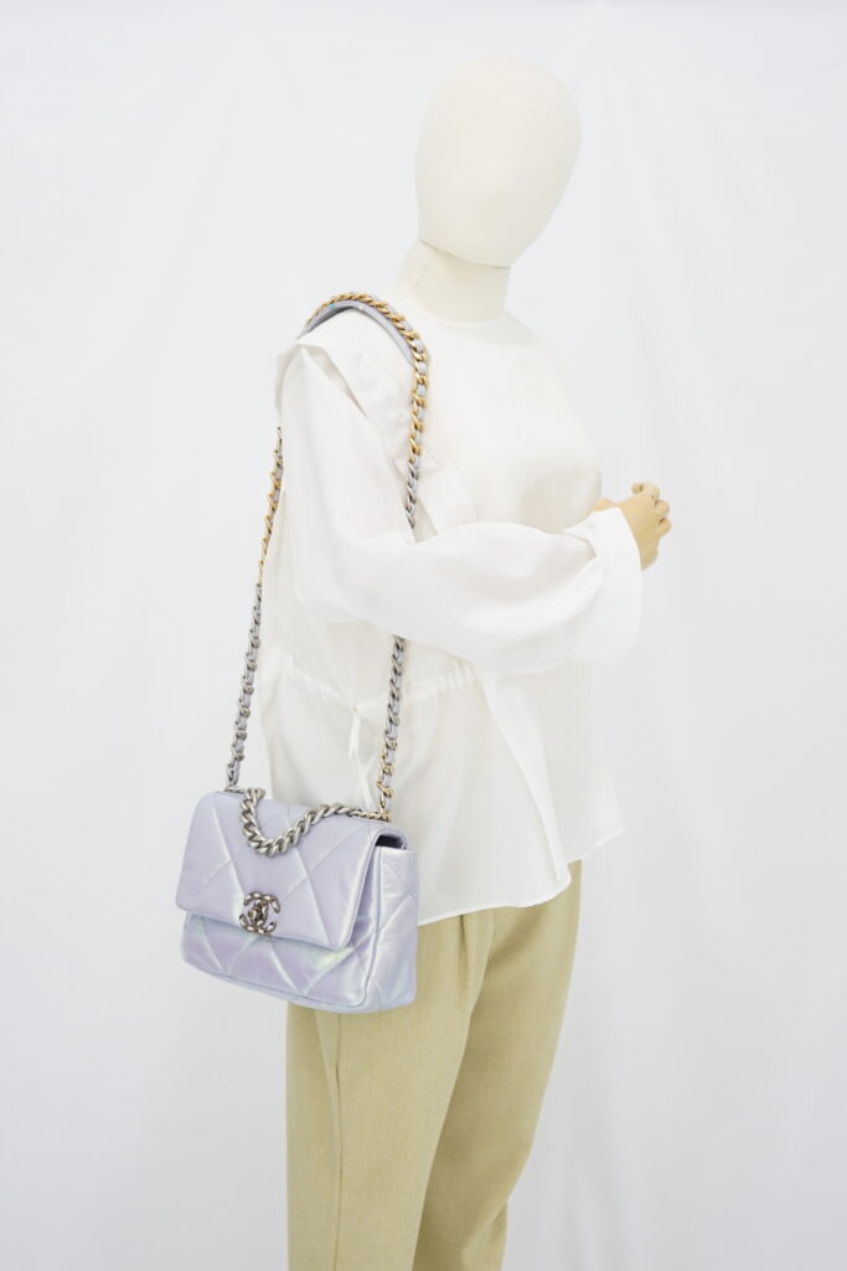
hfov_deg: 27.0
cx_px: 424
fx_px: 1764
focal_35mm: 50
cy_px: 636
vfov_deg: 39.6
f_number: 6.3
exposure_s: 1/8
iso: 640
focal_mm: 50
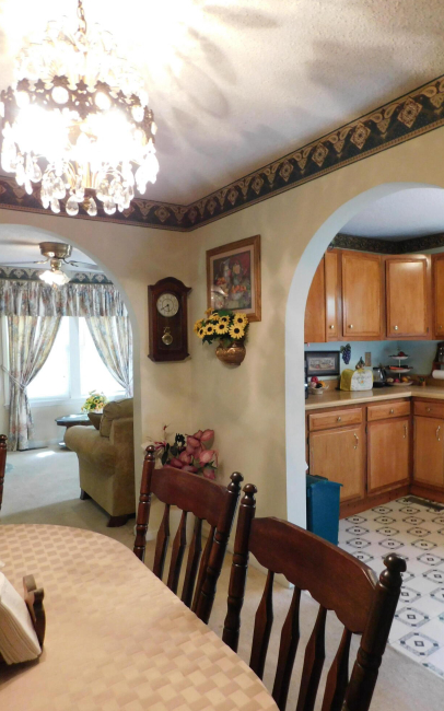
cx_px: 260
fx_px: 484
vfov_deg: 72.6
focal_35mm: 25
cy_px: 357
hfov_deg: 49.0
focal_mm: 4
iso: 400
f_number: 3
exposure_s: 1/25
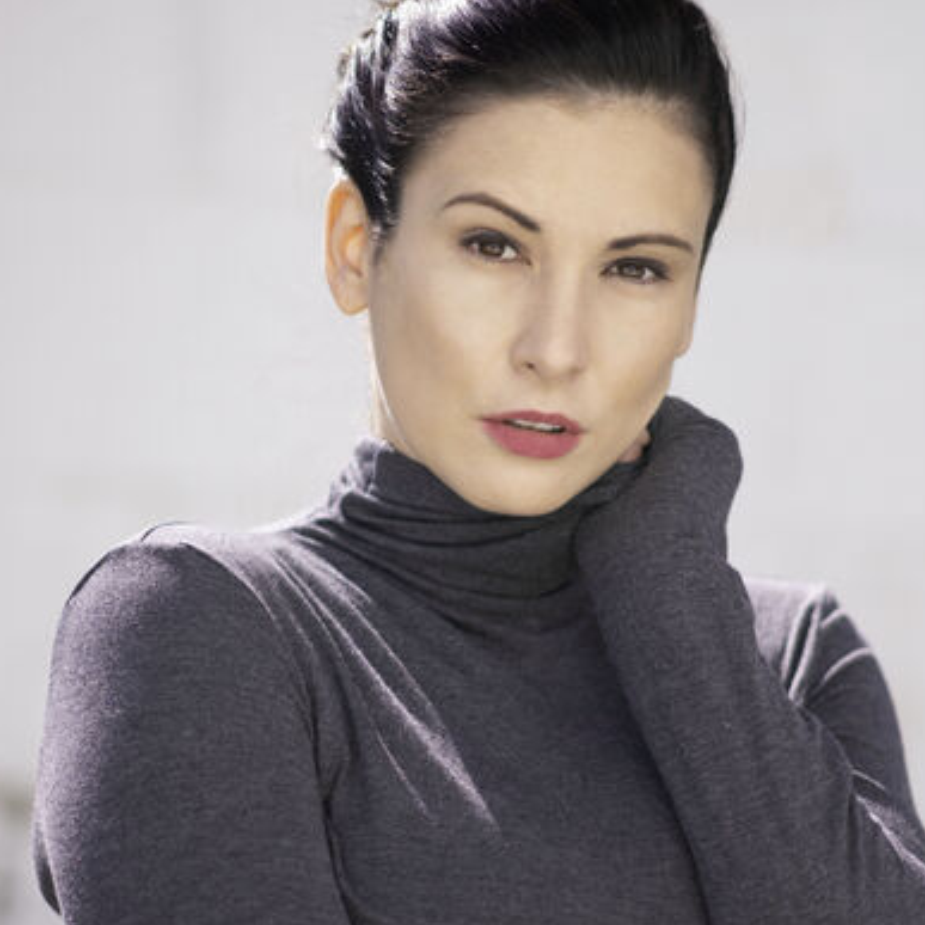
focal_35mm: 177
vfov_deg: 9.9
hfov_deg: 9.9
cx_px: 489
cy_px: 523
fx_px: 5342
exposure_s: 1/8000
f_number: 1.8
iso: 200
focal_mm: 85
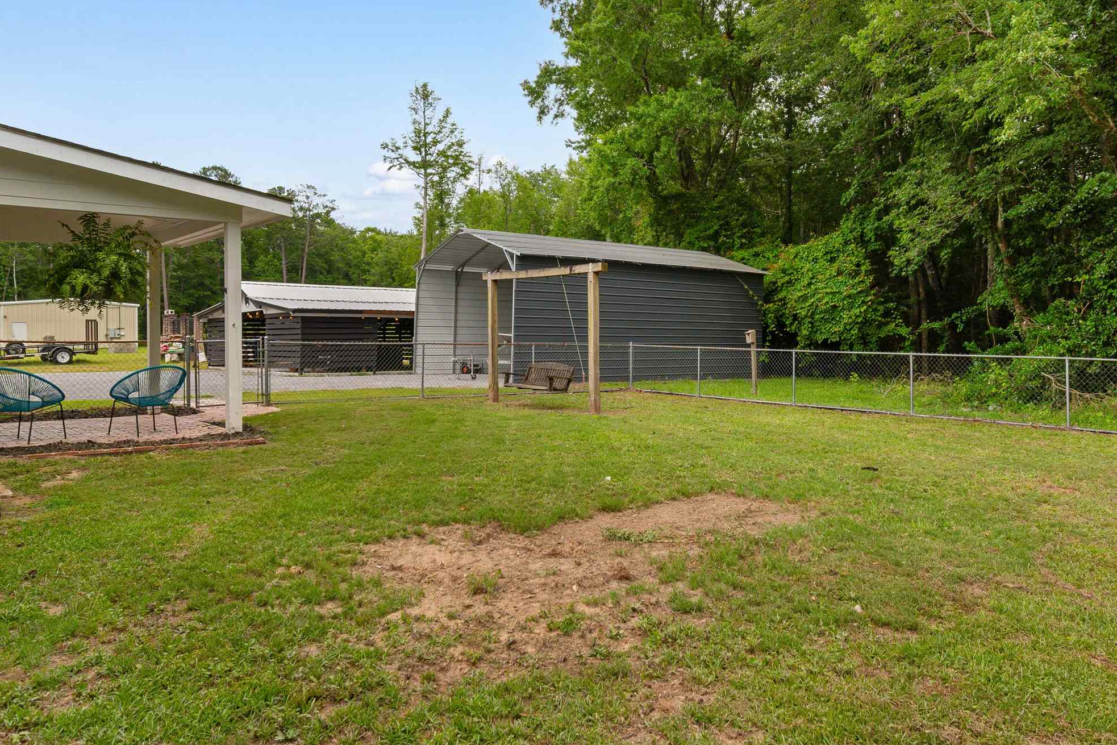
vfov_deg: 51.2
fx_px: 776
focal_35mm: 25
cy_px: 328
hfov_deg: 71.1
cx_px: 644
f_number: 8
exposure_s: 1/250
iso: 100
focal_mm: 11
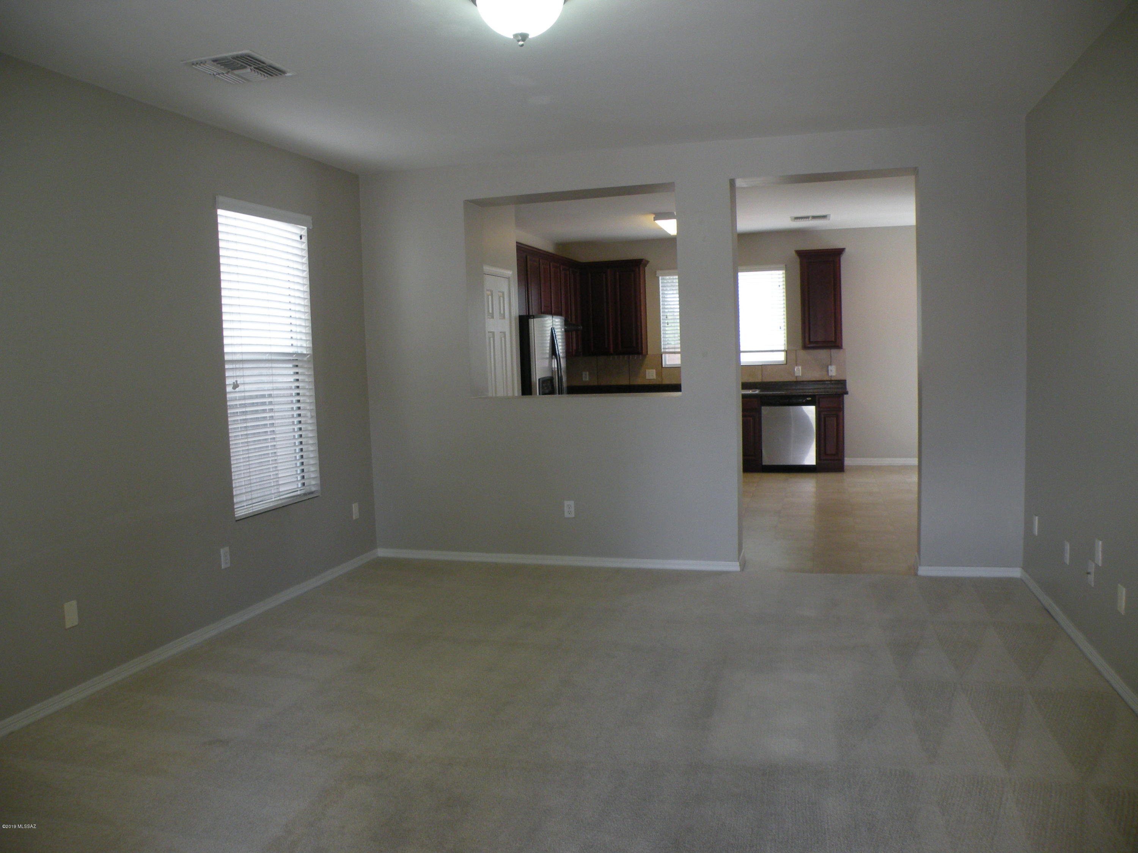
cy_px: 426
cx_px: 569
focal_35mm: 27
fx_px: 888
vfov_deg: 51.4
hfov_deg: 65.3
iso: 158
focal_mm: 4.7
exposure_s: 1/59.8
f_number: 2.8
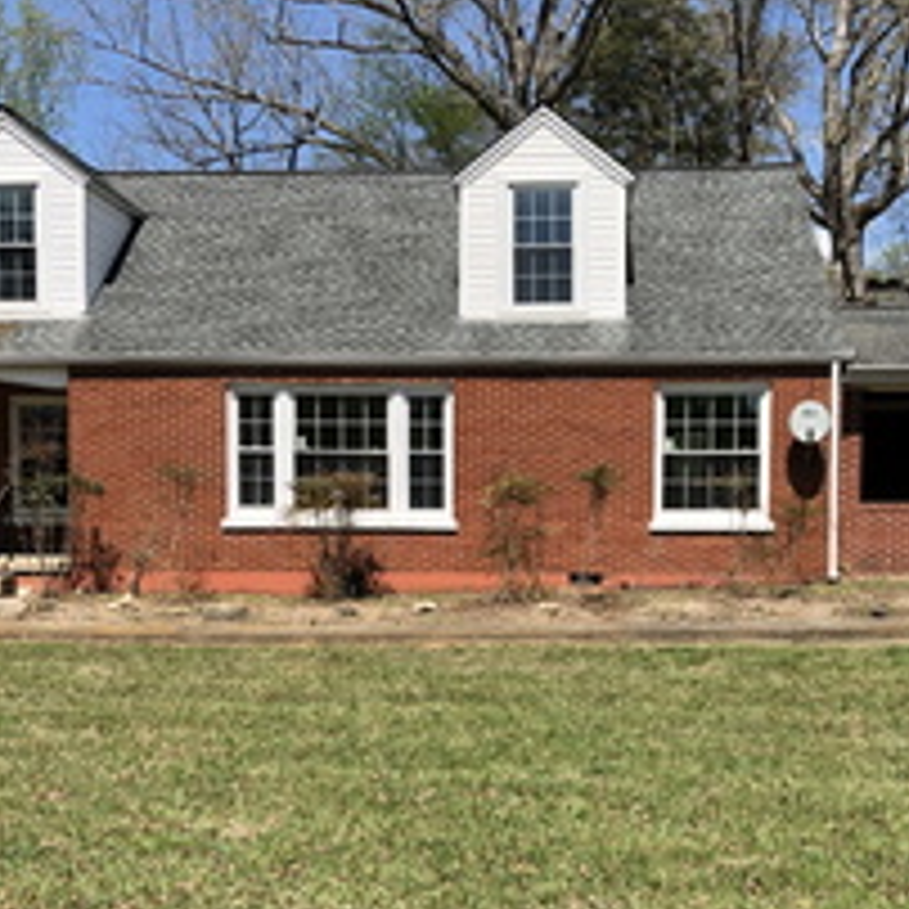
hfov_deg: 34.6
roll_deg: +0.0
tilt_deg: -3.1
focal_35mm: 49
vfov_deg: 34.4
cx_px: 500
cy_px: 585
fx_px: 1456
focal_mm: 3.99
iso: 20
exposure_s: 1/1799
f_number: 1.8
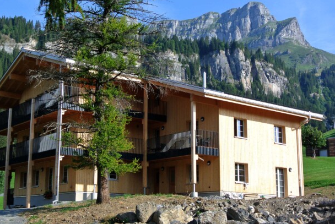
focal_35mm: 58
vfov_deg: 23.4
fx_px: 540
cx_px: 139
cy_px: 108
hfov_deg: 34.4
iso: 100
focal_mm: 18.2
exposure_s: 1/400
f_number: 4.5
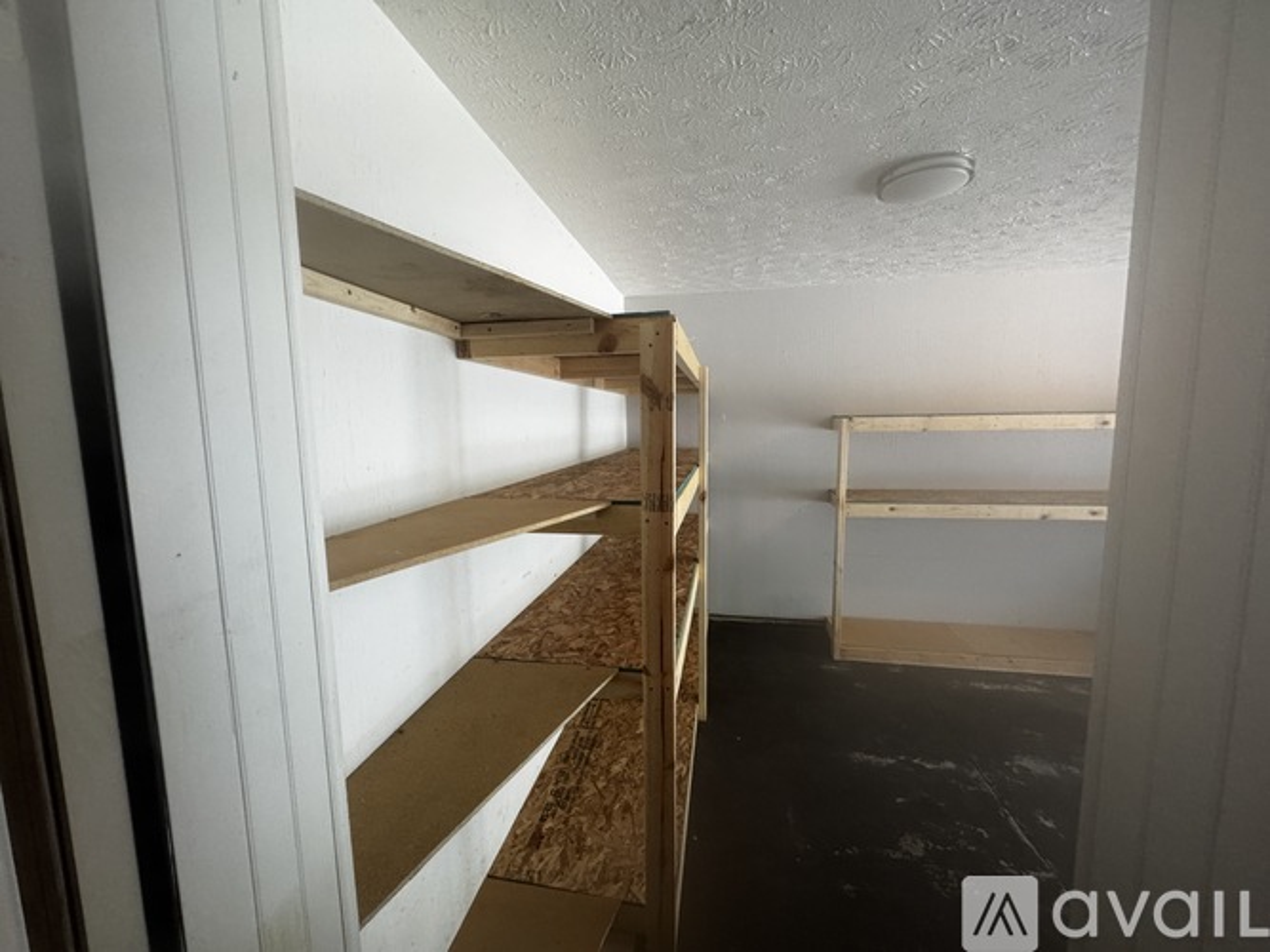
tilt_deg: -6.9
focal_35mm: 14
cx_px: 635
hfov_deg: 102.1
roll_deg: +0.9
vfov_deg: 85.7
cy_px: 476
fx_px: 514
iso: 400
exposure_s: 1/60
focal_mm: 2.22
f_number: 2.2
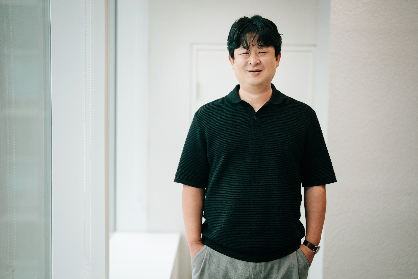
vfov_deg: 27.0
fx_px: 581
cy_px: 140
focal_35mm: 50
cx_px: 209
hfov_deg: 39.6
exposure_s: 1/2500
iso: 1600
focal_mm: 50
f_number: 1.2
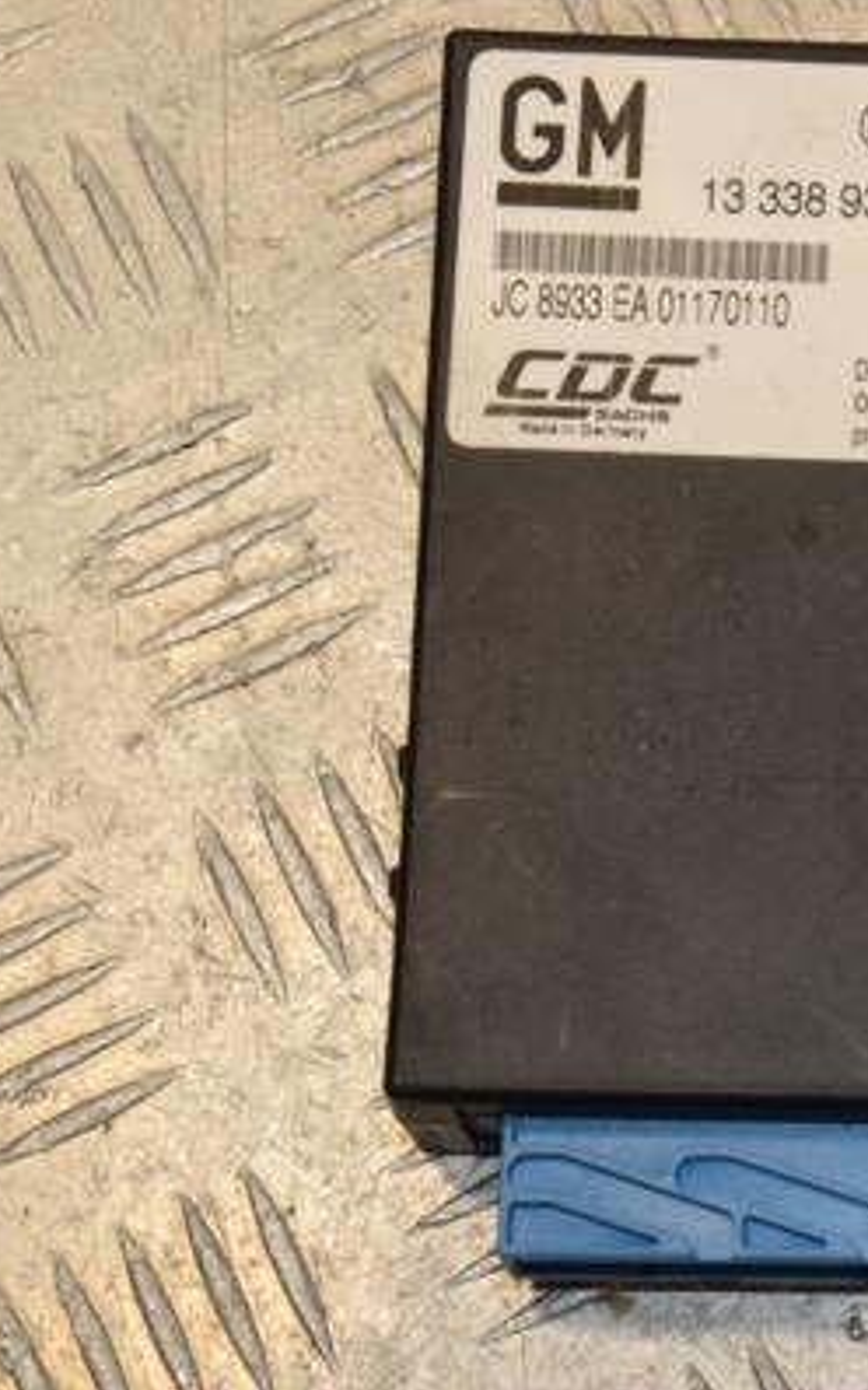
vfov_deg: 17.4
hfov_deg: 10.8
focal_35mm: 120
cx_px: 994
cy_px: 693
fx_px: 4544
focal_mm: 52
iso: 800
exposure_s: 1/200
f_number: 10
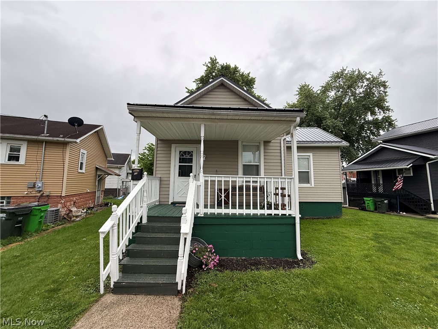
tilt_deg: +8.9
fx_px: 177
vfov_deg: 85.7
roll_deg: -0.2
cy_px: 164
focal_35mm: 14
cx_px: 219
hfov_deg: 102.1
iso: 64
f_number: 2.2
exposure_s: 1/381
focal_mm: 2.22
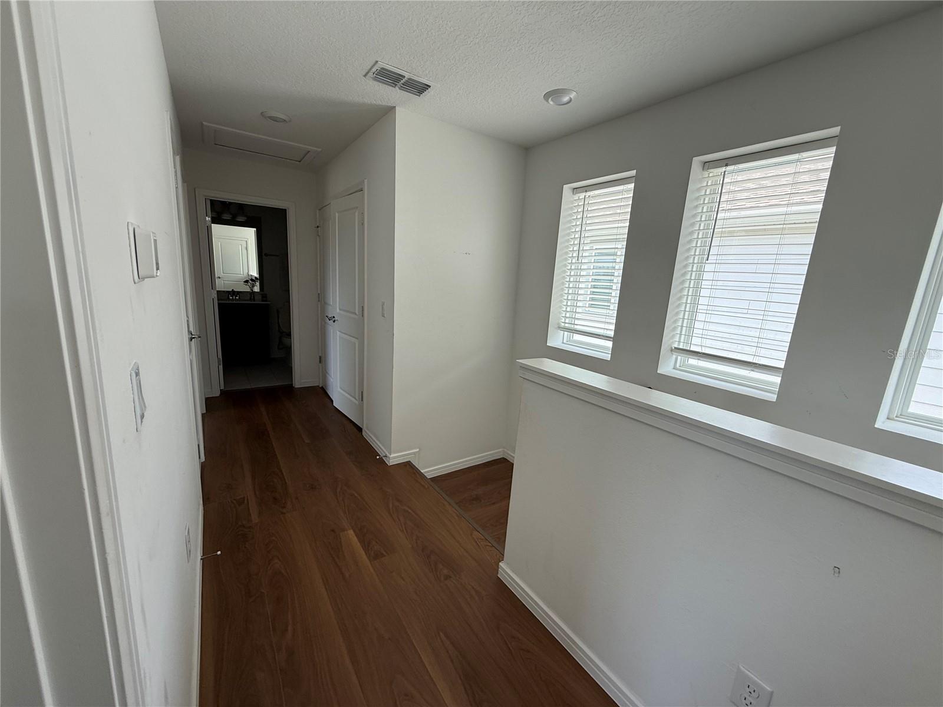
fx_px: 381
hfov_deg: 102.1
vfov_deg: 85.7
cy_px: 354
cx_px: 472
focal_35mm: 14
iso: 64
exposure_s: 1/108
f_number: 2.2
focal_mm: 2.22
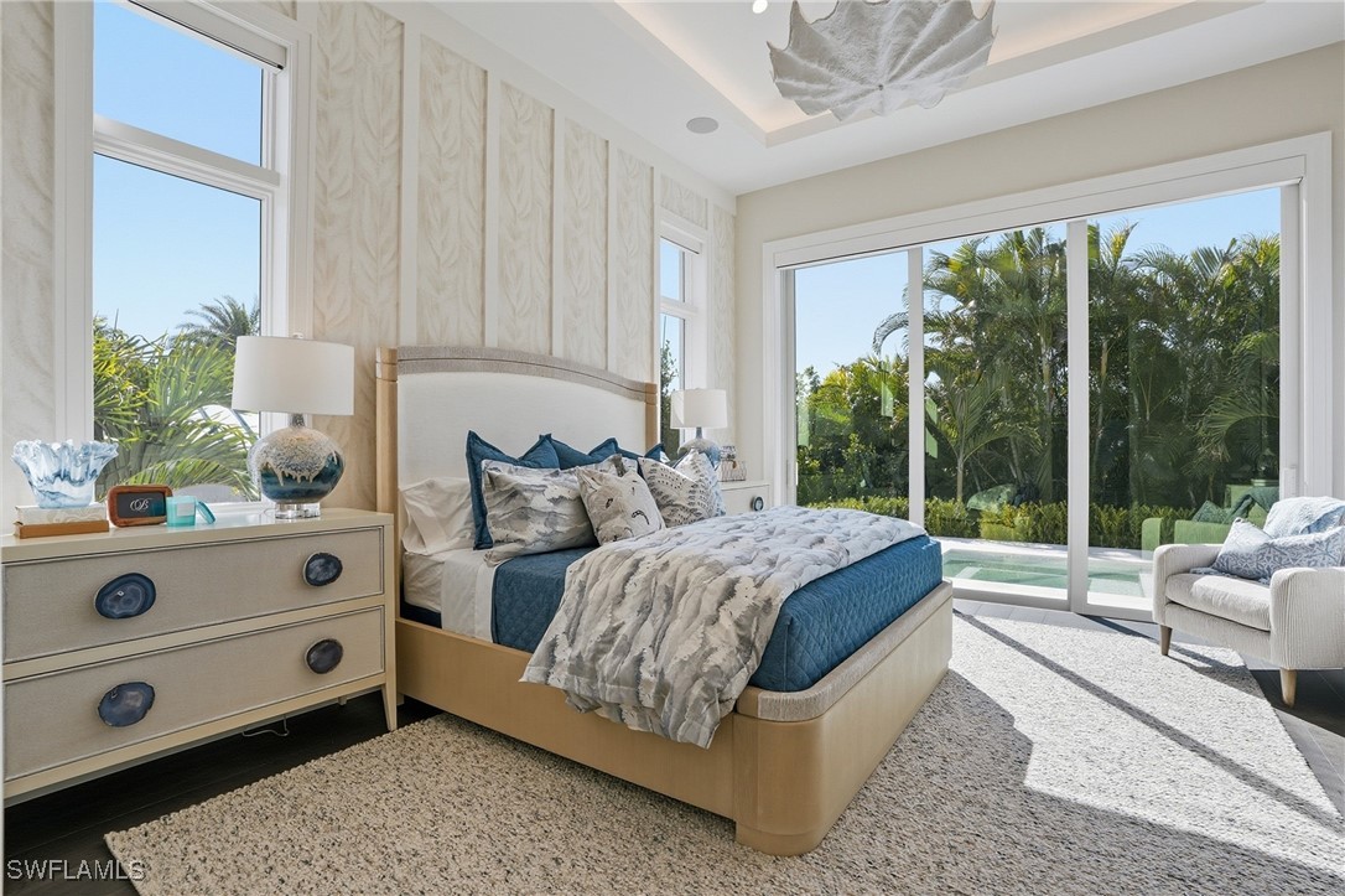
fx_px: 597
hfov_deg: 96.8
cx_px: 672
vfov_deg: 73.7
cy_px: 448
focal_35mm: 16
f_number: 9
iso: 400
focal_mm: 16
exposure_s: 1/800
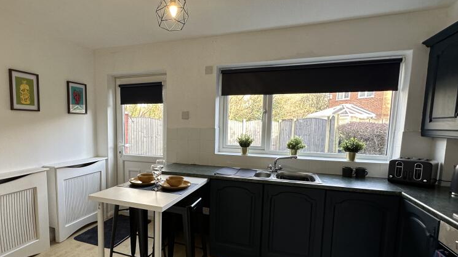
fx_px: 255
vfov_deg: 53.2
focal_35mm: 21
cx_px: 182
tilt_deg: -6.3
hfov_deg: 82.8
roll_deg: -0.7
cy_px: 153
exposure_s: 1/100
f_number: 2.2
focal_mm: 2.22
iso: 125
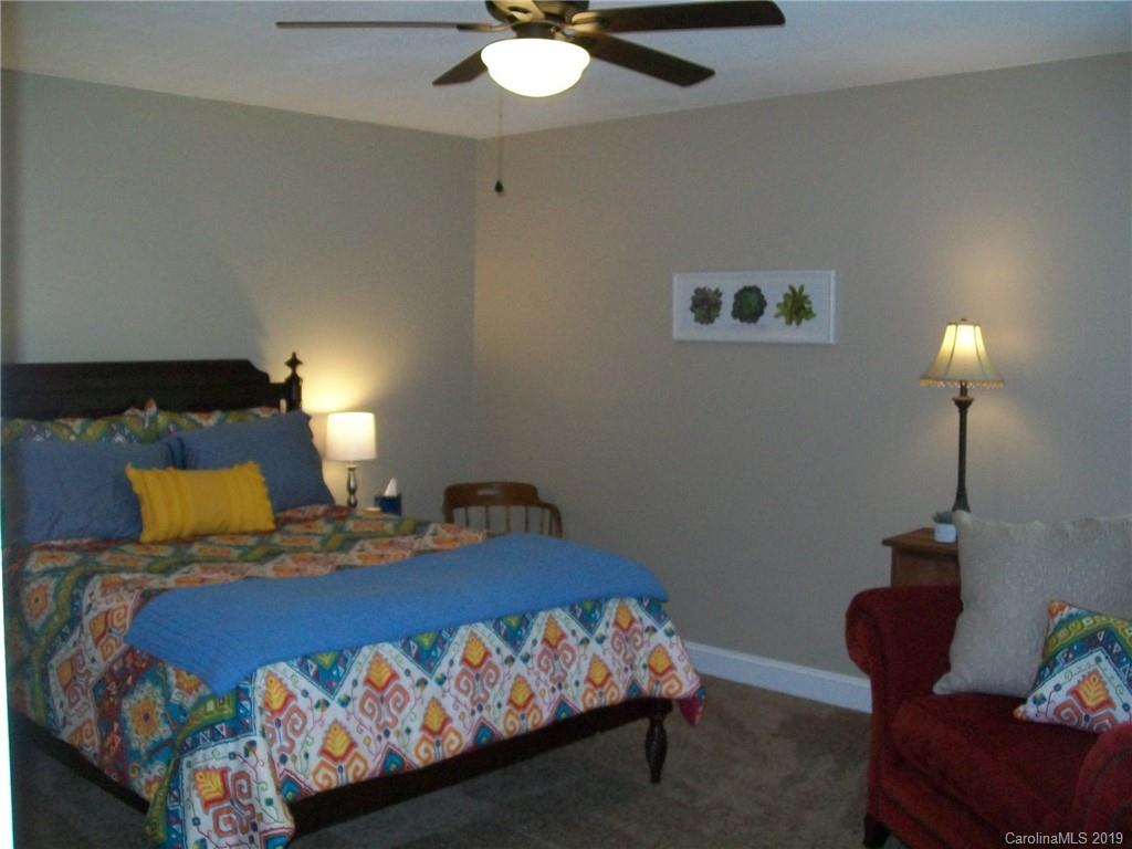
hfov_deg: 51.4
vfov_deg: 39.7
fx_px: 1177
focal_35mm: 36
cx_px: 566
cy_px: 424
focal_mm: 6
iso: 160
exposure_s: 1/60
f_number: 2.7
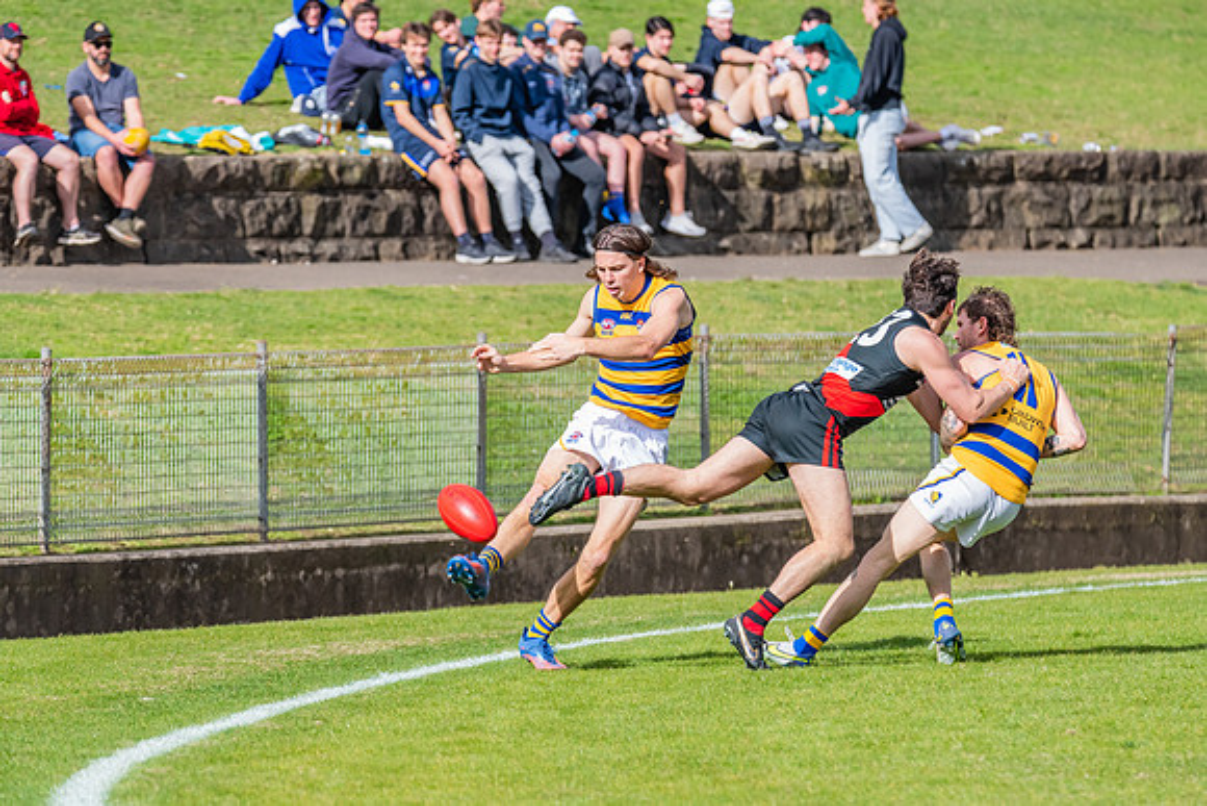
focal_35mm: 376
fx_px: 12604
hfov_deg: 5.5
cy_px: 417
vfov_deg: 3.7
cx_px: 637
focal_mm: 350
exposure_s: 1/1600
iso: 800
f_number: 10
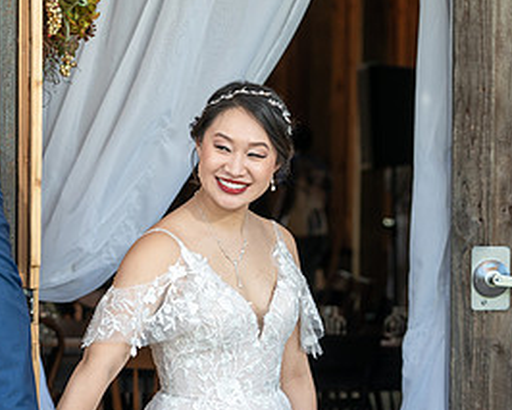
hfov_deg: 10.8
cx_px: 83
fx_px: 2698
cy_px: 257
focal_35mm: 178
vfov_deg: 8.7
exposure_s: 1/200
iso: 250
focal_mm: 85
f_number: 4
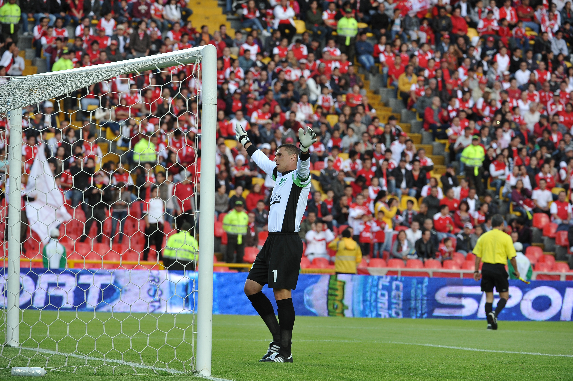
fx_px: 3977
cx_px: 286
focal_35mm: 250
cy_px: 190
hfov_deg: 8.2
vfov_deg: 5.5
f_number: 6.3
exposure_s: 1/250
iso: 1000
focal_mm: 250
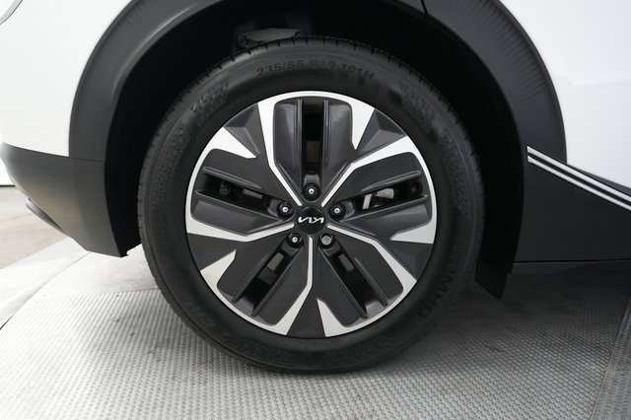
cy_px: 210
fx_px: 420
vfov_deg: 53.1
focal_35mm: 24
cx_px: 316
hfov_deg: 73.8
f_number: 2.8
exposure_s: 1/160
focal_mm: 24
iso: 4000
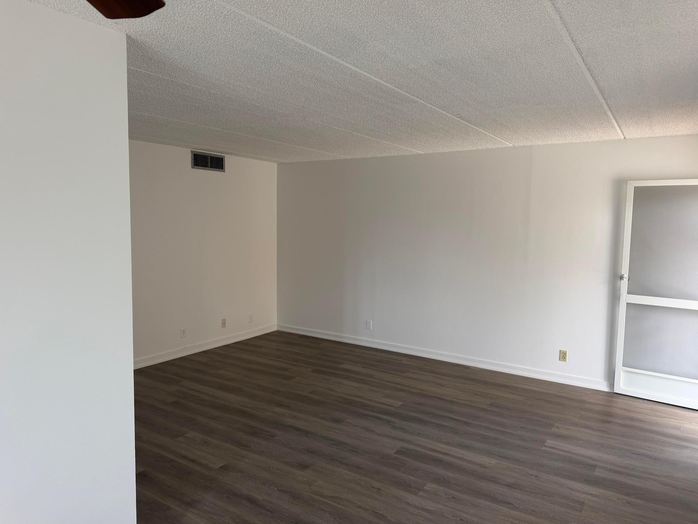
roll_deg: -0.6
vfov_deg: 56.8
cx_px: 349
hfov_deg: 71.6
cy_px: 262
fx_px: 484
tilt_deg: -3.8
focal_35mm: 24
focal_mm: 6.76
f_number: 1.78
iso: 100
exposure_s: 1/121
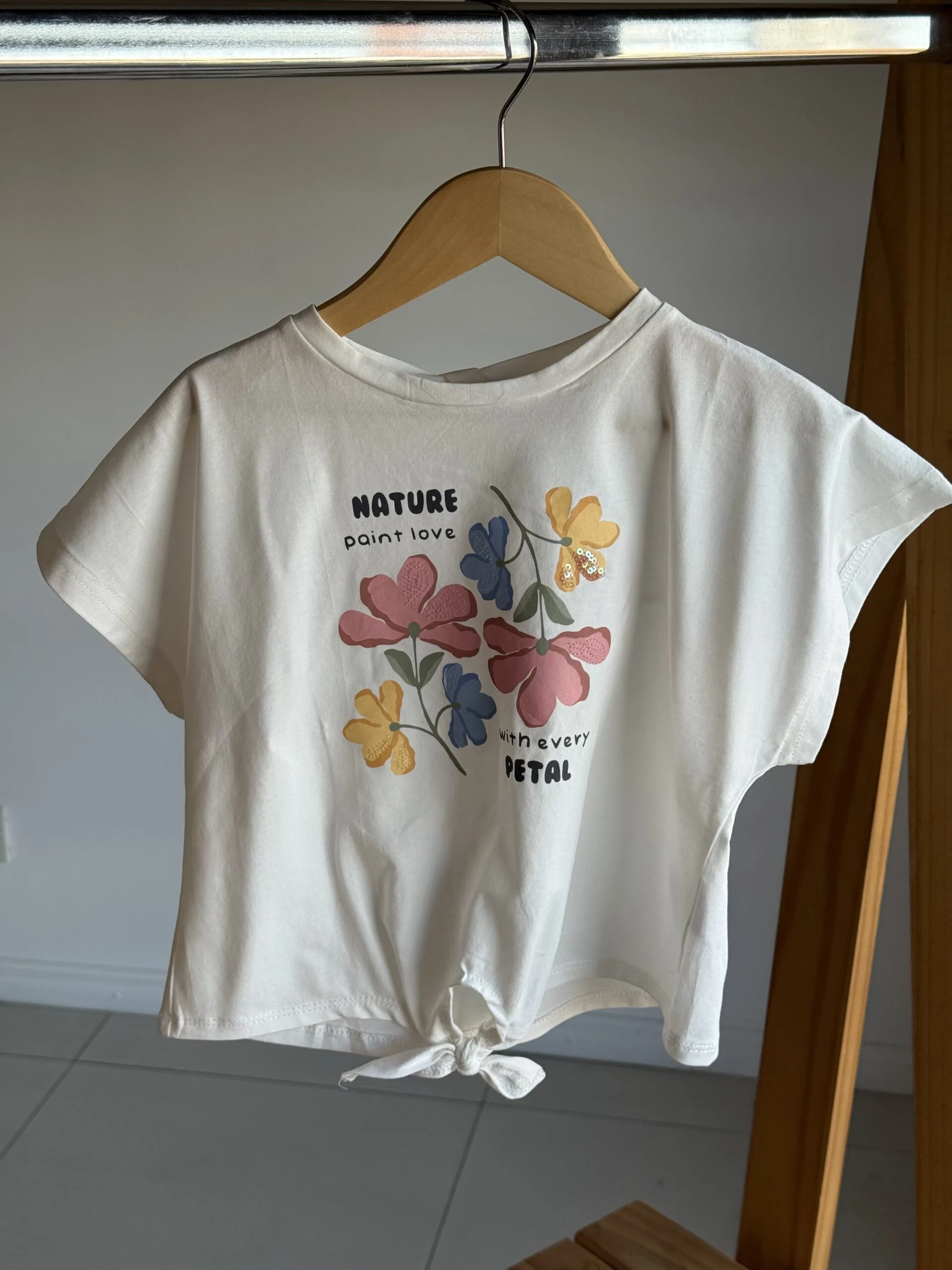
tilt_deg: -17.8
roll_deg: -0.4
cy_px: 635
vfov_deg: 39.7
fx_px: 1760
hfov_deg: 30.3
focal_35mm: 48
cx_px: 476
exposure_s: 1/487
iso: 80
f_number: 1.78
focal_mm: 6.76
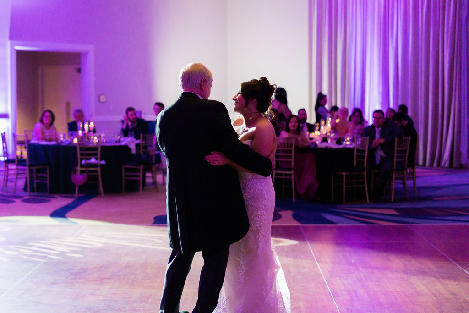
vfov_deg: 18.5
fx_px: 959
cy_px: 154
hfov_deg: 27.5
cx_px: 234
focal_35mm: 74
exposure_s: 1/100
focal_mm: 70
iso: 4000
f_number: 2.8
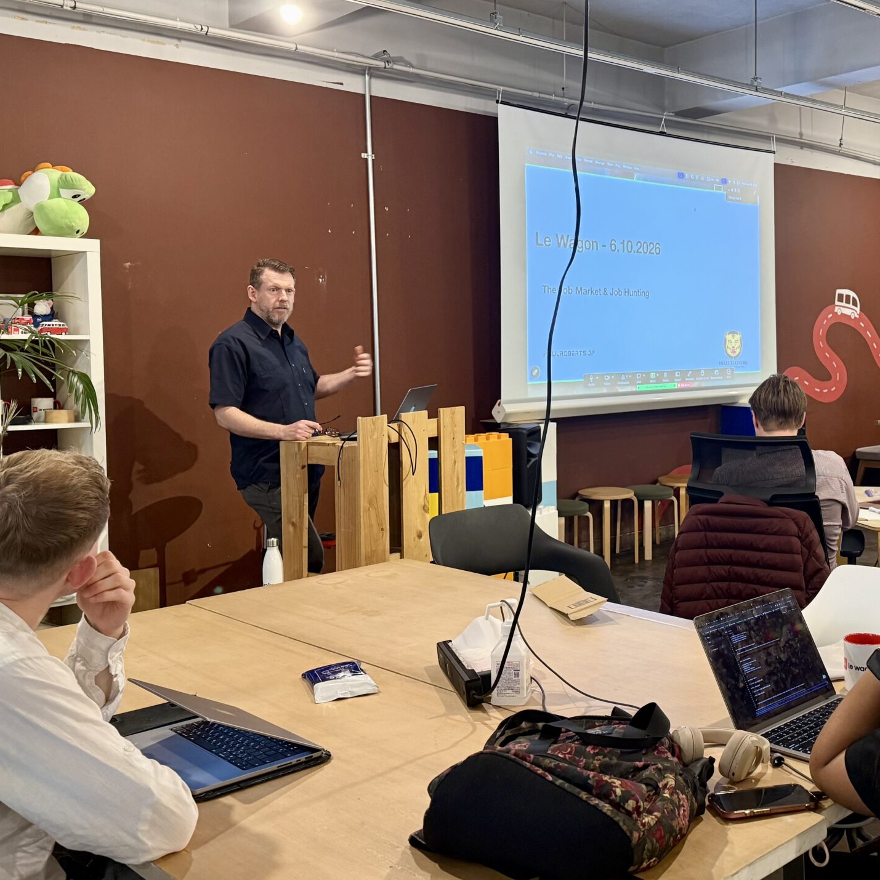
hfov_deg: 43.0
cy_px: 373
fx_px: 1093
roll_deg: +0.7
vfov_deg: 43.7
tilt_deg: -2.7
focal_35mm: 38
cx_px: 613
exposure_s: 1/60
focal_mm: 6.76
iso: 320
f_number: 1.78
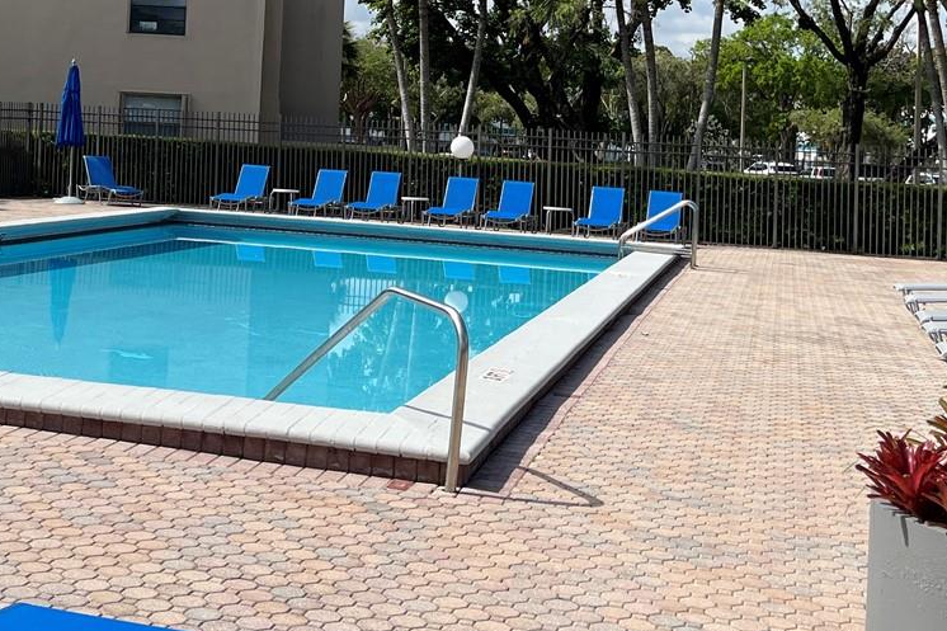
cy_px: 71
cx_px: 225
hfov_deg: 33.7
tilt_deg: +2.1
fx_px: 1525
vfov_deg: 22.8
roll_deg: -2.1
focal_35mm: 58
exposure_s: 1/5319
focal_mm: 5.1
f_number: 1.6
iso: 50
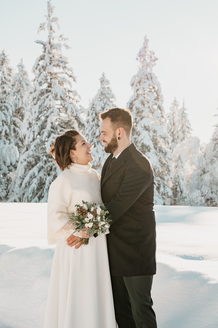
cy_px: 164
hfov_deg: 21.9
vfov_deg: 32.4
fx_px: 563
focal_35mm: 62
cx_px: 109
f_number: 6.3
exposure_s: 1/1600
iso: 400
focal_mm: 62
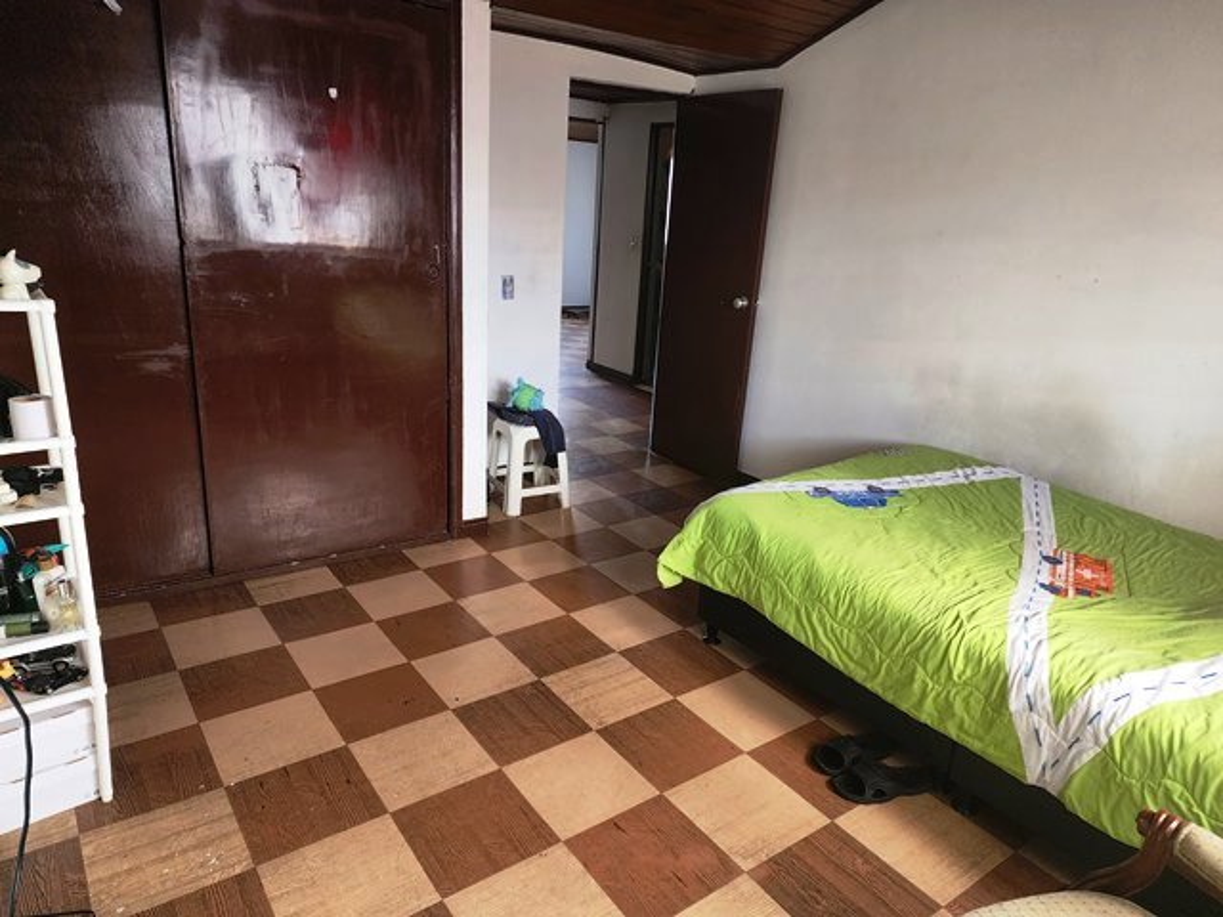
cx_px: 612
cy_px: 458
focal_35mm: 23
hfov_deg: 73.9
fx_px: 813
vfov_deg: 58.9
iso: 800
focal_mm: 6.4
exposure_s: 1/120
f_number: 1.8
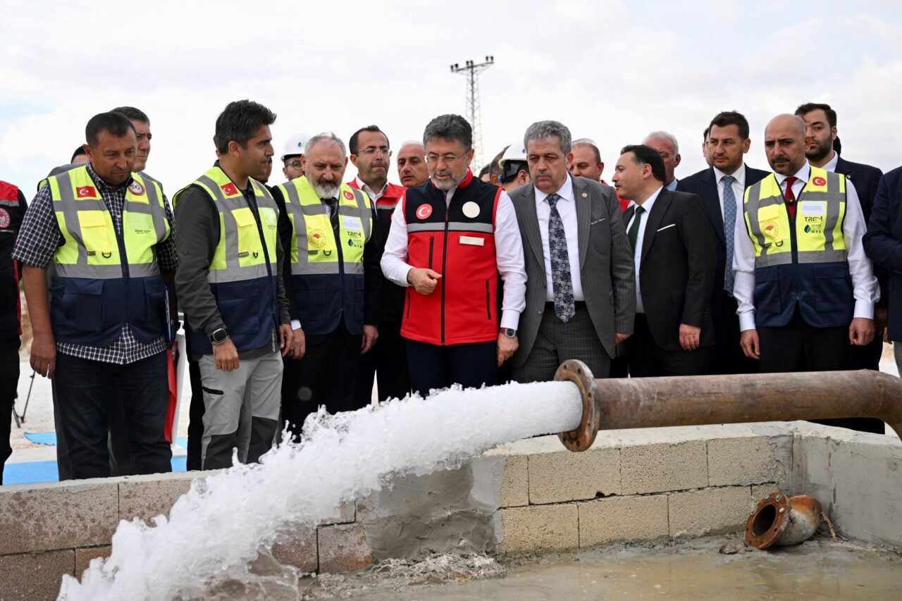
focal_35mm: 32
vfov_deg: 40.5
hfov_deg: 58.0
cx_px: 451
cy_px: 300
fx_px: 814
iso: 500
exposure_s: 1/2500
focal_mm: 32.5
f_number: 2.8
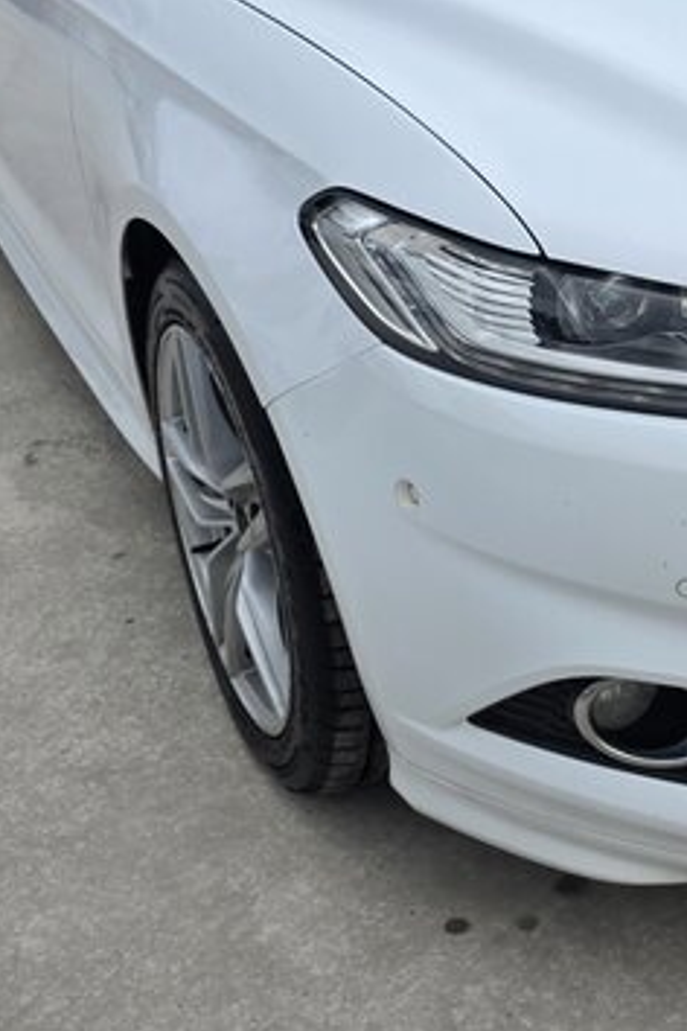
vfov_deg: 36.1
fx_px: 1546
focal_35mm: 54
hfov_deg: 23.6
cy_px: 262
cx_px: 736
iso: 80
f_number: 1.7
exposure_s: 1/6809
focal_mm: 6.3
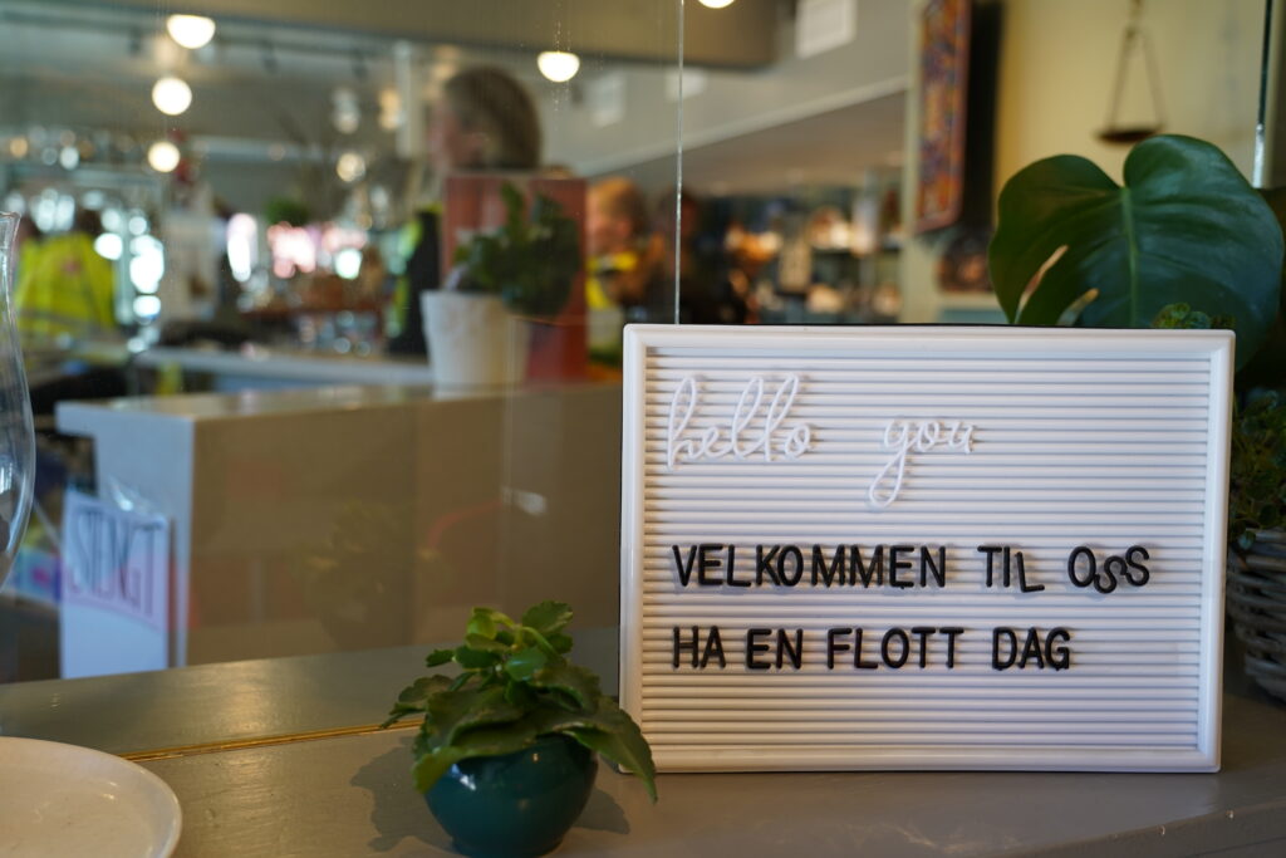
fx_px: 1215
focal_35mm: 34
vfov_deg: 38.9
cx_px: 643
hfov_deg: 55.8
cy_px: 429
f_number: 4
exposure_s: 1/40
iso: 320
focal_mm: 34
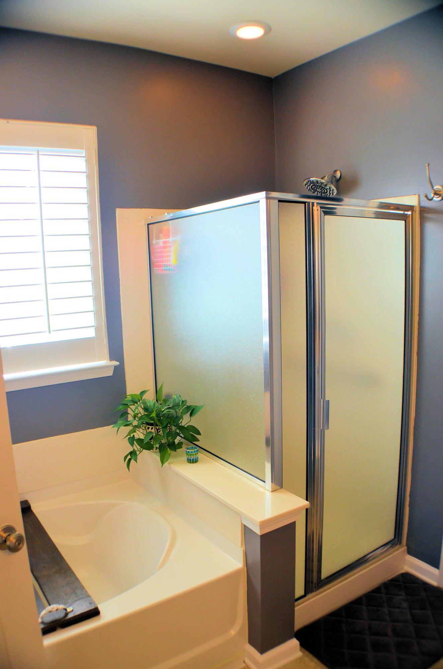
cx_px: 222
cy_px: 334
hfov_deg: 39.8
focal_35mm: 33
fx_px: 612
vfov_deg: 57.3
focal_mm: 22
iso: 400
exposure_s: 1/100
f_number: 4.5
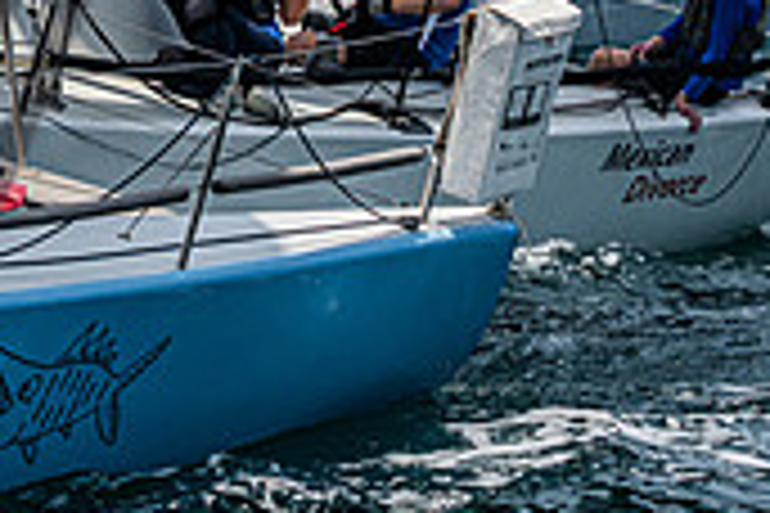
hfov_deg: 6.0
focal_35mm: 340
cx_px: -396
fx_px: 7272
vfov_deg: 4.0
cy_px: -178
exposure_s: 1/5000
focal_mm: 100
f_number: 6.3
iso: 400
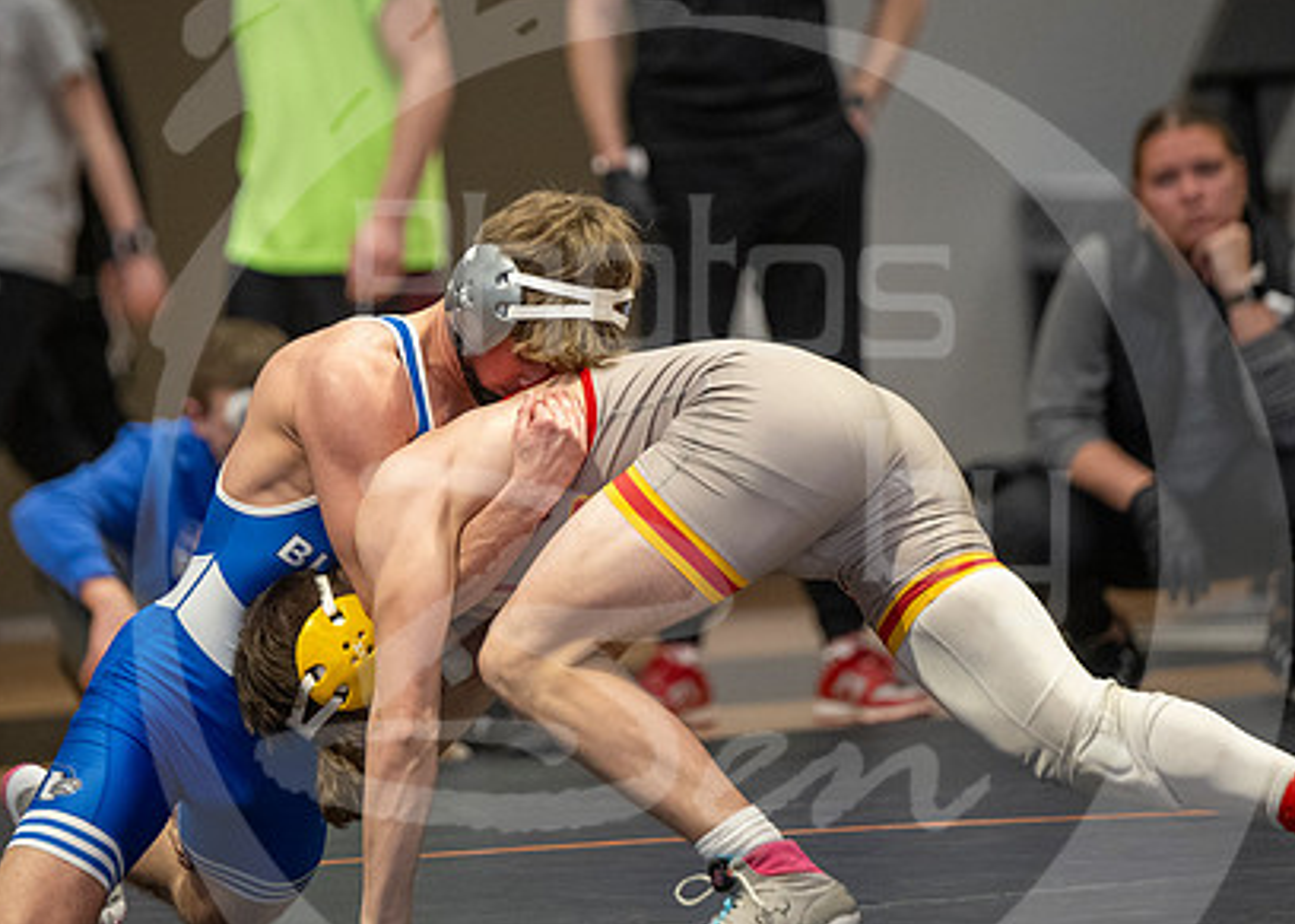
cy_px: 494
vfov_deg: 4.6
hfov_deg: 6.4
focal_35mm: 316
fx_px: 11616
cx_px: 677
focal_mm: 190
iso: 3200
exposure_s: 1/1000
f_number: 2.8
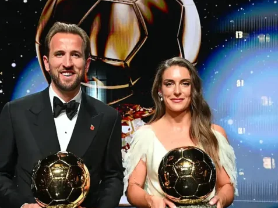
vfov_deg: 29.8
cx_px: 119
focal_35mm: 49
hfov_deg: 39.0
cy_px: 121
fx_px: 392
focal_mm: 31.5
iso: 5000
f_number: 5.6
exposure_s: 1/250
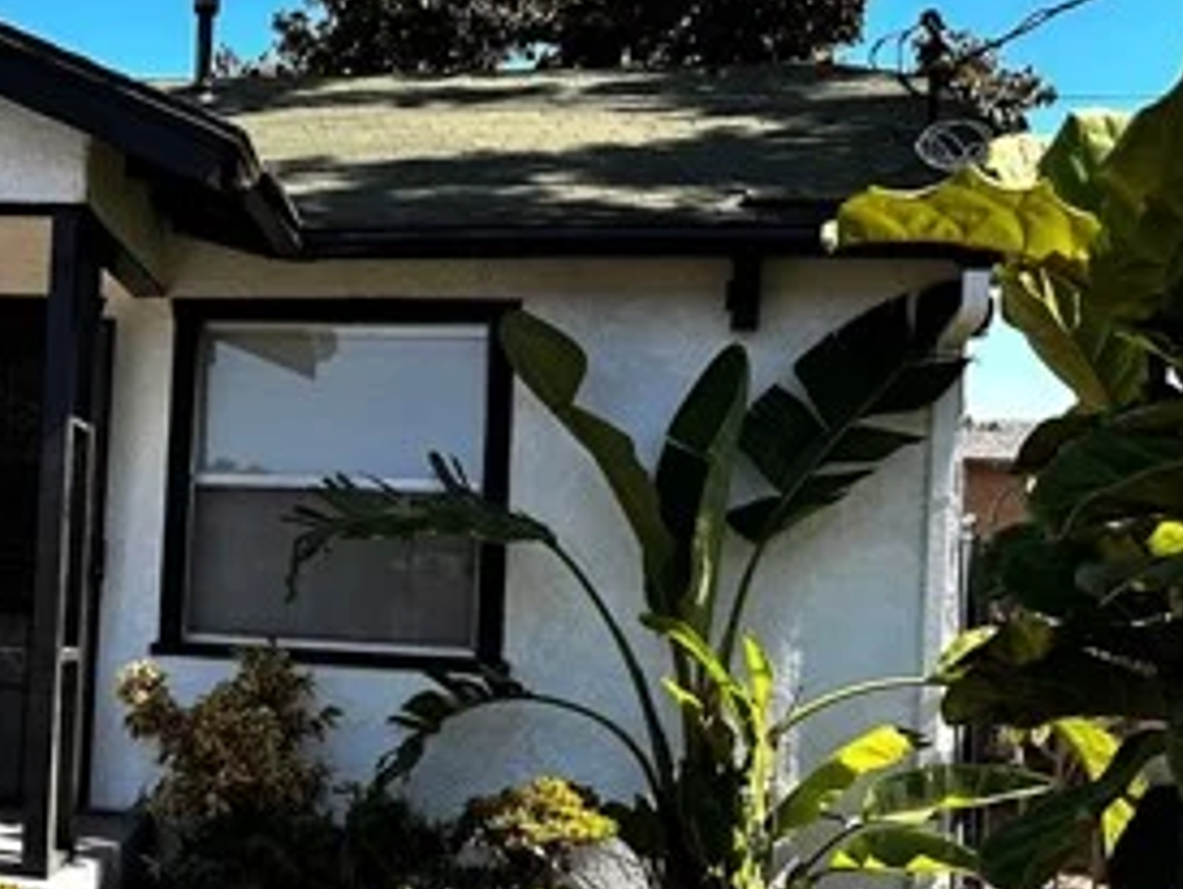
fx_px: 1915
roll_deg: -3.4
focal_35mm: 56
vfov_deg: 26.1
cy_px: 505
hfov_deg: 31.3
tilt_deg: +2.7
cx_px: -47
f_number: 1.78
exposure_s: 1/2110
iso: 80
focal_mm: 6.86
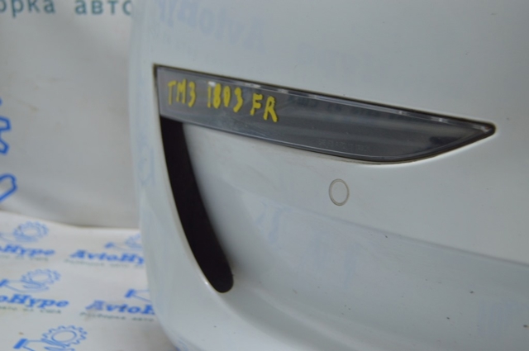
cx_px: 264
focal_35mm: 57
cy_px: 176
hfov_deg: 35.1
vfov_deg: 23.7
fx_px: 837
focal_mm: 38
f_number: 5.6
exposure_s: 1/20
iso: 400
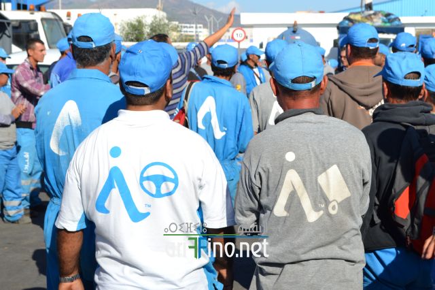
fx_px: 906
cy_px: 145
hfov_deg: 27.0
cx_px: 218
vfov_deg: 18.2
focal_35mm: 75
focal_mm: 50
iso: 100
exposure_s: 1/400
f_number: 10
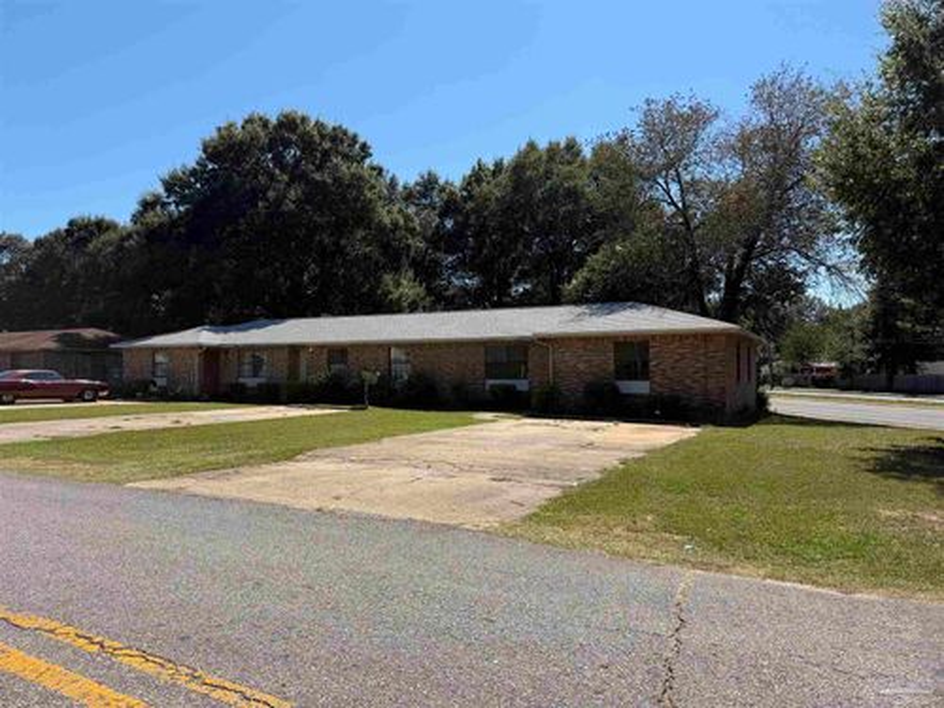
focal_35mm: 24
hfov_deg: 71.6
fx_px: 654
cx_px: 472
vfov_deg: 56.8
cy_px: 354
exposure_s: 1/4673
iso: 80
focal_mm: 6.76
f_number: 1.78
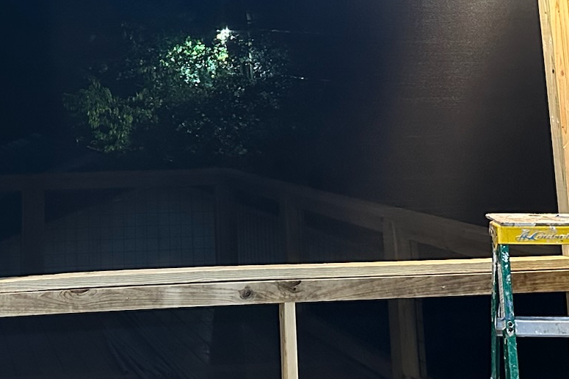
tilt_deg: +10.2
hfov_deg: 29.8
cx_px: 109
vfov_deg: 19.2
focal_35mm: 66
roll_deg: +0.1
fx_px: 1043
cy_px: -101
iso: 800
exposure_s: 1/40
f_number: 1.78
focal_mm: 6.86
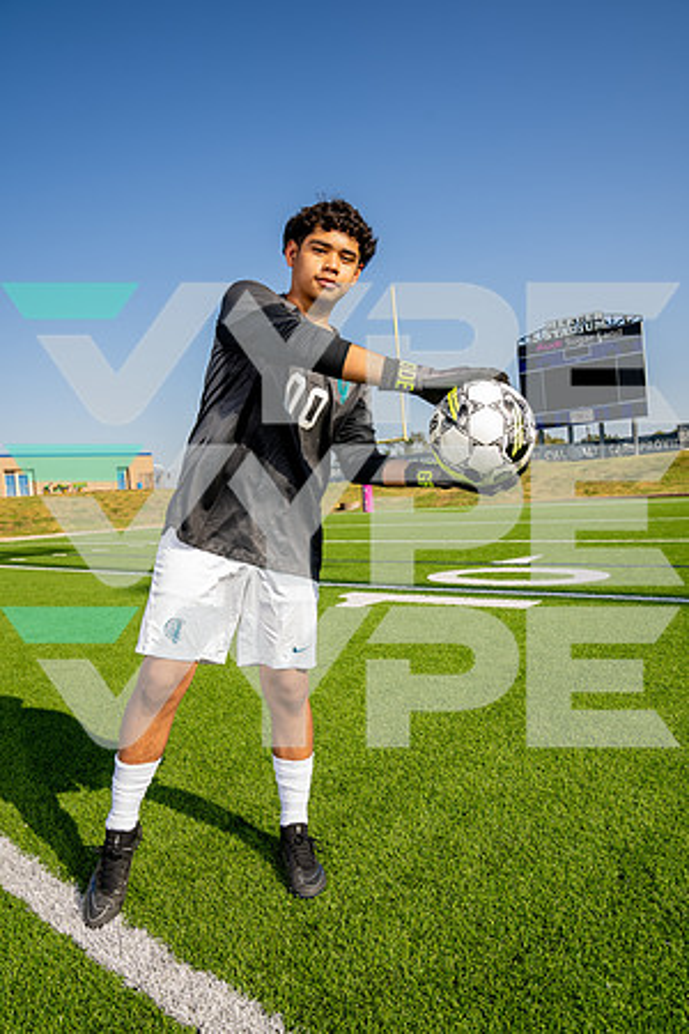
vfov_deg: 73.7
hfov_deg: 53.1
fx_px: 689
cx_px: 344
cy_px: 517
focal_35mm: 24
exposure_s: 1/125
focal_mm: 24
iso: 50
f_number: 7.1
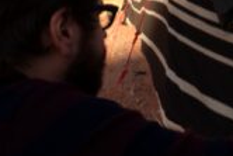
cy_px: -41
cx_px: 191
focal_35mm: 75
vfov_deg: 17.2
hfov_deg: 26.4
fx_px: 486
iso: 32
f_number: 2.2
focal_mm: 4.12
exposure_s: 1/1244
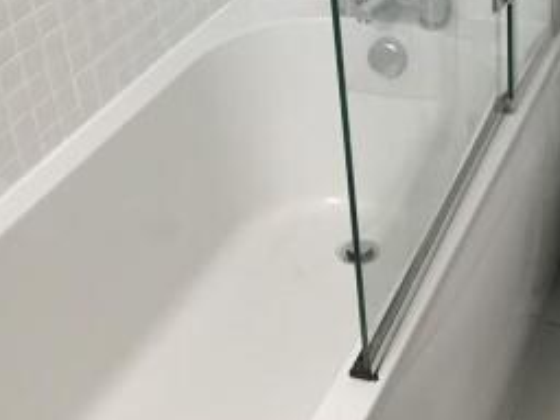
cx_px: 410
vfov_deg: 21.3
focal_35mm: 66
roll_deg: +5.2
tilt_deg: -24.2
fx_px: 1068
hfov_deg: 29.0
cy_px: -27
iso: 80
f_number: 2.2
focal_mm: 4.15
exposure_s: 1/33
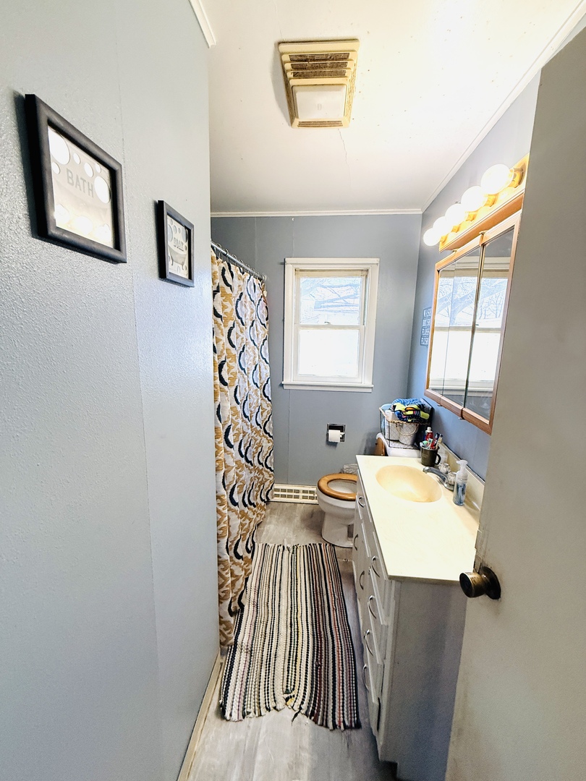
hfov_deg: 85.7
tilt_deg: -9.4
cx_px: 293
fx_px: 316
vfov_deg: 102.1
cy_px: 390
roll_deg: -1.6
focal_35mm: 14
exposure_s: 1/120
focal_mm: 2.22
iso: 250
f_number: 2.2
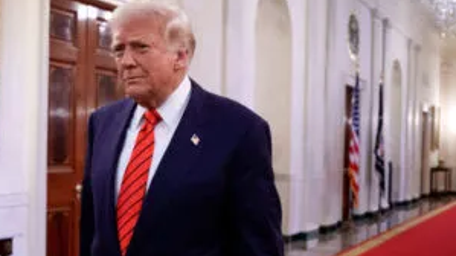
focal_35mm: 53
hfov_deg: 38.6
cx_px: 145
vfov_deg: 22.6
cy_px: 162
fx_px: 641
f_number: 2.8
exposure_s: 1/250
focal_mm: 24
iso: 4000
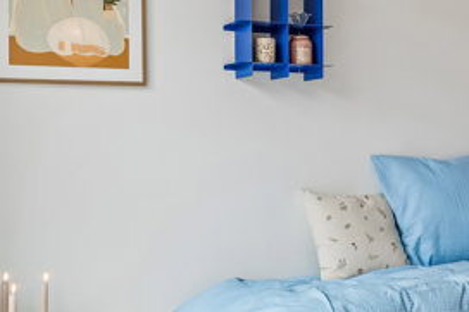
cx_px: 276
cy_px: 142
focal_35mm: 53
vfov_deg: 25.5
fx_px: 690
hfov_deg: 37.4
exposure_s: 1/20
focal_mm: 18
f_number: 8
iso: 200
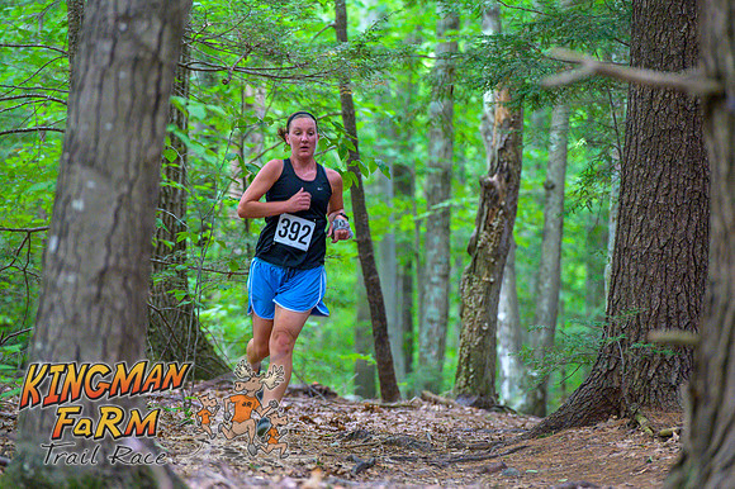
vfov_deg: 6.9
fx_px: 4081
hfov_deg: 10.3
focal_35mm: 200
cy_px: 244
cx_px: 368
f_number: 4
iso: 8000
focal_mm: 200
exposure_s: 1/160
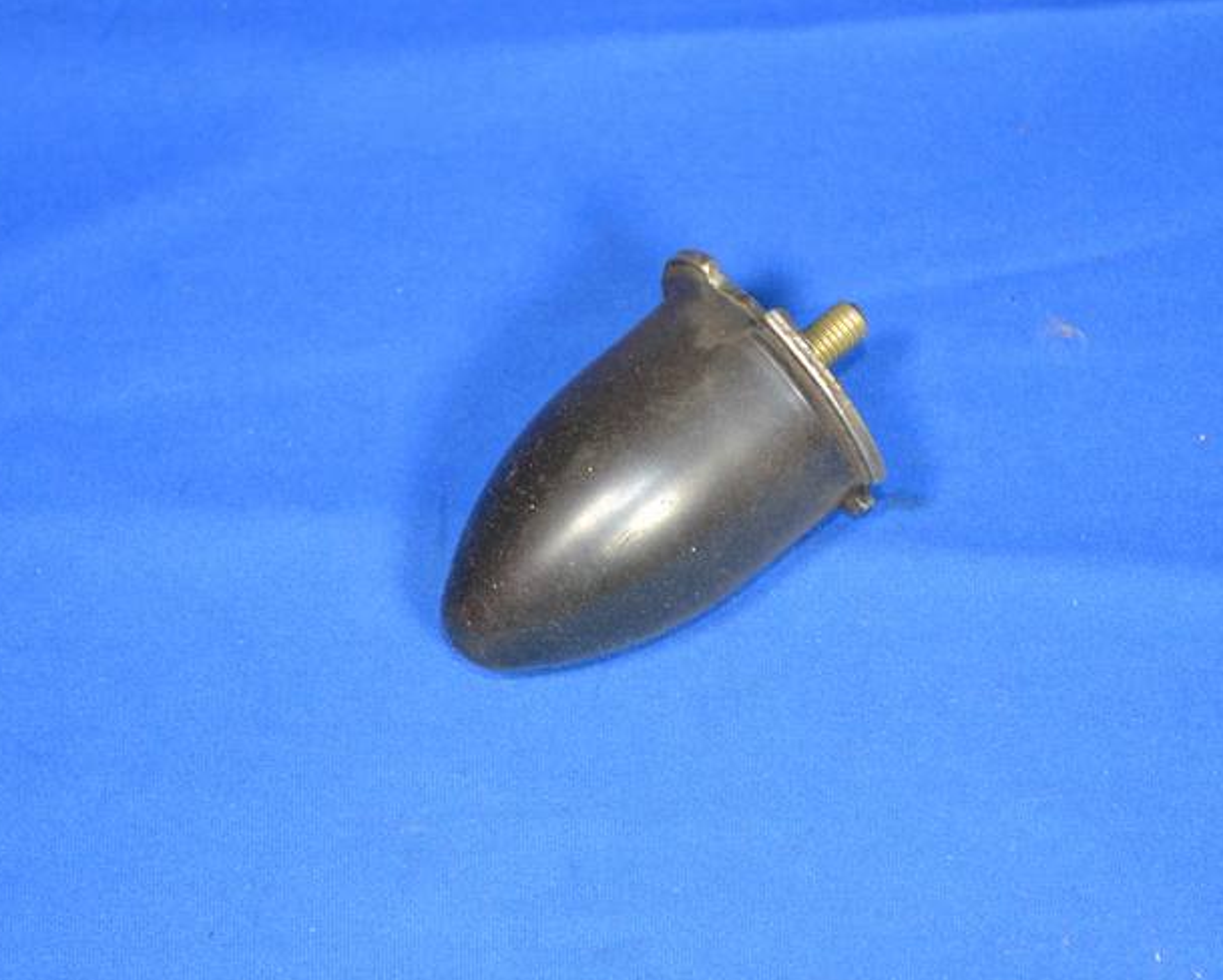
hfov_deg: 18.9
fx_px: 3680
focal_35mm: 102
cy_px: 455
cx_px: 613
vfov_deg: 15.2
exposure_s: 1/60
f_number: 5.6
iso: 2000
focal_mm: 55
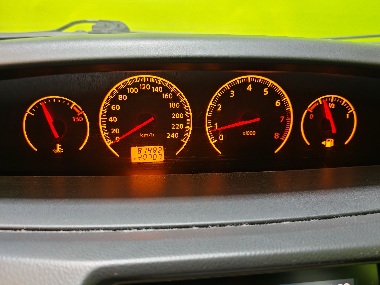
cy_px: 142
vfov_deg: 51.4
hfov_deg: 65.3
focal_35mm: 27
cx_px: 190
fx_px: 296
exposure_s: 1/50
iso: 125
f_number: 1.4
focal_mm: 6.83
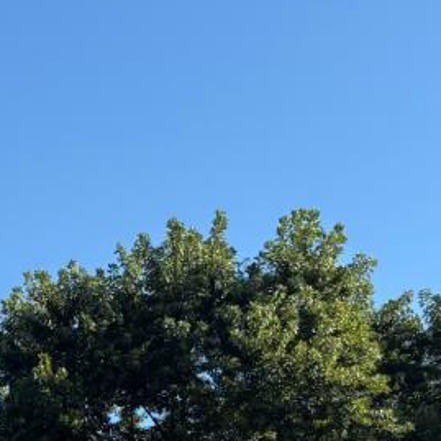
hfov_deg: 13.5
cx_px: 43
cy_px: 670
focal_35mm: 128
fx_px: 1845
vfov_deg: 12.9
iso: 50
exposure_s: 1/2283
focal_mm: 5.96
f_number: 1.6
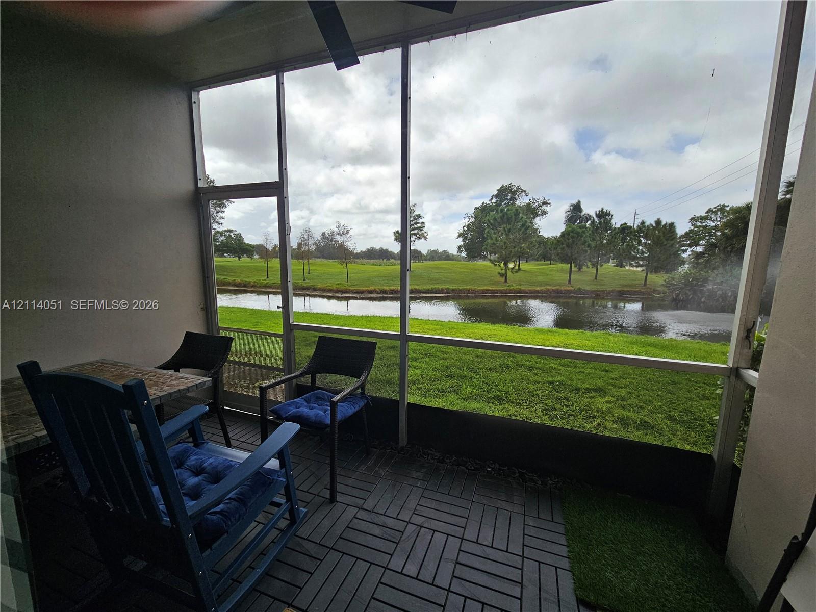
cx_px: 408
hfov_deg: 106.2
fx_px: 306
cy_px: 306
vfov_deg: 89.9
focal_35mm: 13
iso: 50
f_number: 2.2
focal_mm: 2.2
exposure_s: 1/433
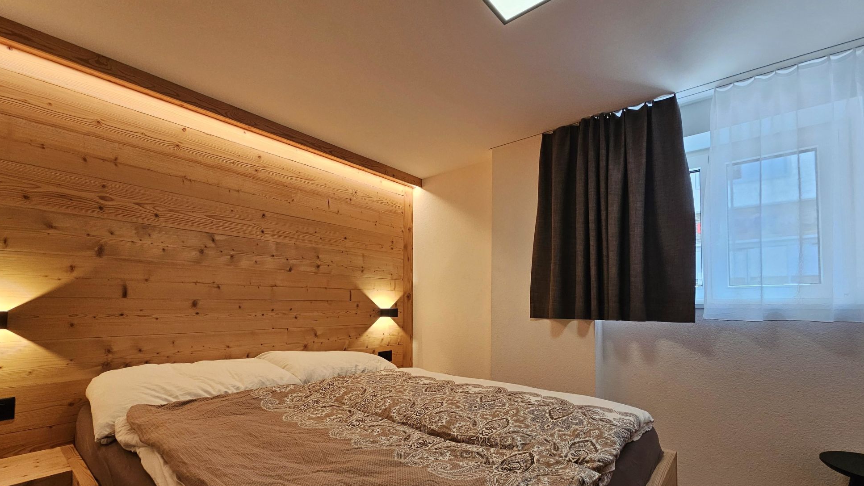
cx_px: 439
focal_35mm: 15
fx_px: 344
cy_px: 285
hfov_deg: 103.0
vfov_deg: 70.0
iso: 160
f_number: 2.2
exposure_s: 1/190
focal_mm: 2.2
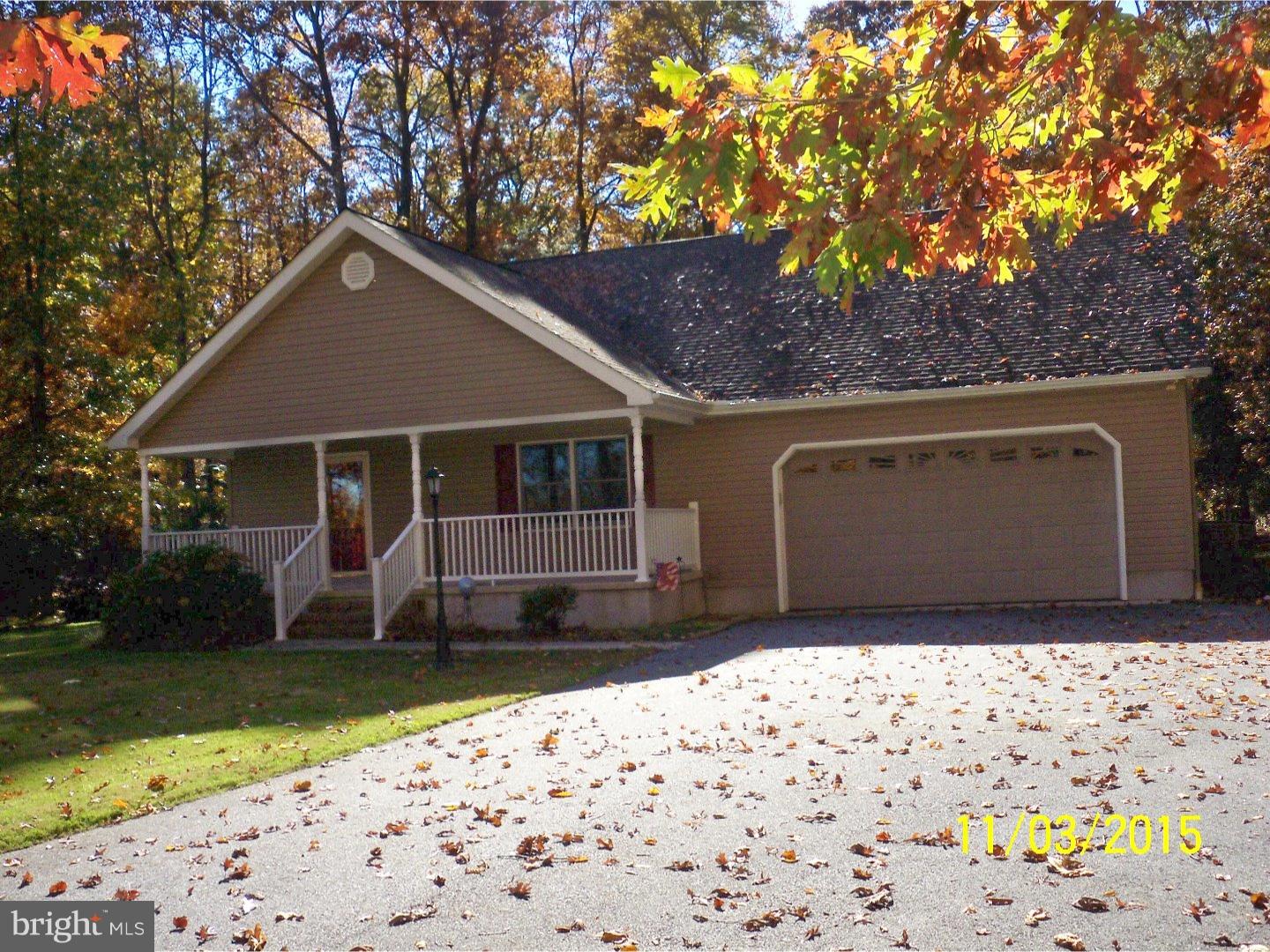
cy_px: 476
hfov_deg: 49.0
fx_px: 1394
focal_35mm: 38
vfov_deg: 37.7
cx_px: 635
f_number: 5.6
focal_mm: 6.3
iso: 80
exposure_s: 1/400
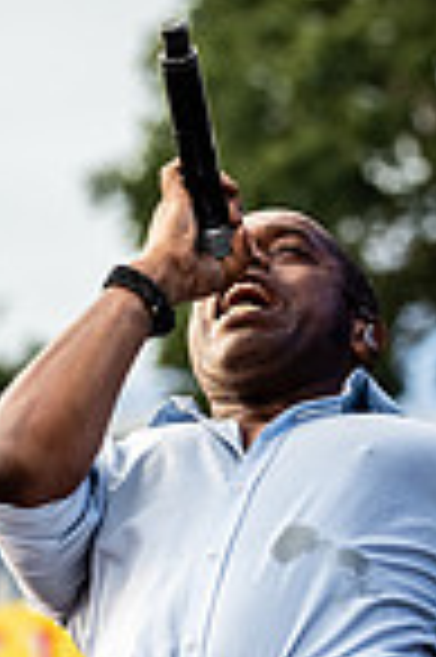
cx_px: 290
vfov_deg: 5.7
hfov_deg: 3.8
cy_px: 846
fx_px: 6500
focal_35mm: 357
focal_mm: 116
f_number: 4.5
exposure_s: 1/500
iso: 1100
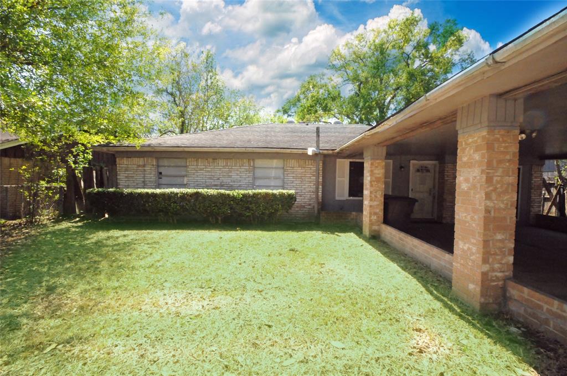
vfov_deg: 77.2
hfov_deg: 100.5
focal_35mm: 15
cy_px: 188
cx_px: 284
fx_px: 236
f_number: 22
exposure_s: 1/250
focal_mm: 10
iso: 3200
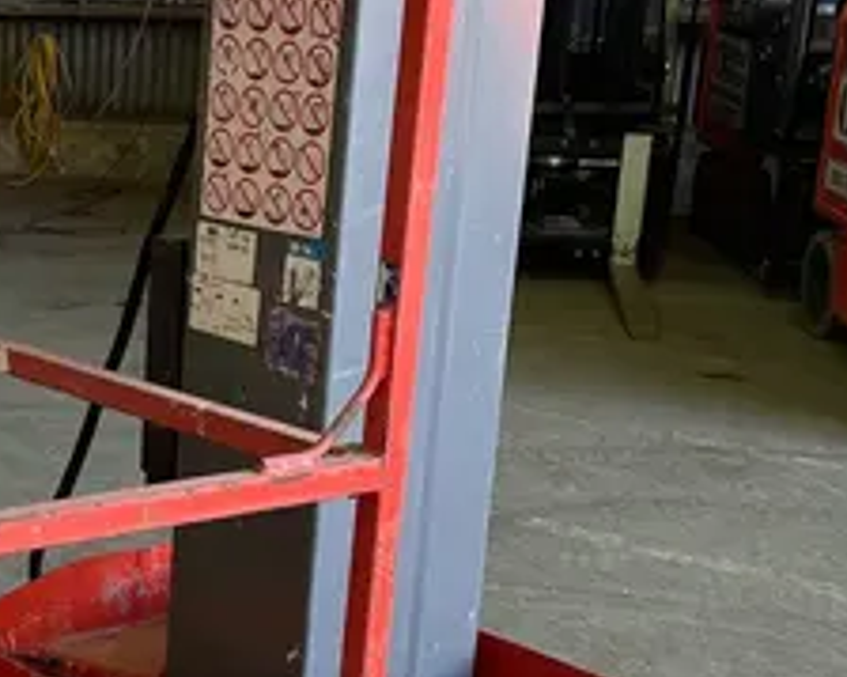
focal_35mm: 83
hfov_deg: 21.5
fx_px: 2080
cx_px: -140
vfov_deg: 18.2
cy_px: 592
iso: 100
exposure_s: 1/121
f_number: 1.6
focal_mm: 4.2
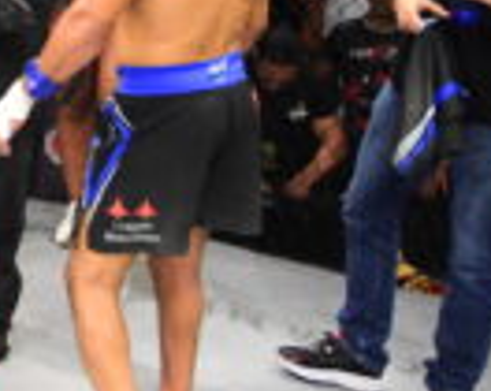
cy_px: -88
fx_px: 2233
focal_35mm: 154
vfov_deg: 9.8
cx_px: -197
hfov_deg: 12.1
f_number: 2.8
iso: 2000
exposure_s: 1/1250
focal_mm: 36
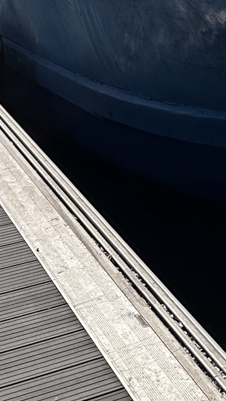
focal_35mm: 84
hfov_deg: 14.1
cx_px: 229
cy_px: -196
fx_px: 896
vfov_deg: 21.4
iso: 80
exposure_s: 1/7042
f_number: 1.78
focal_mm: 6.86
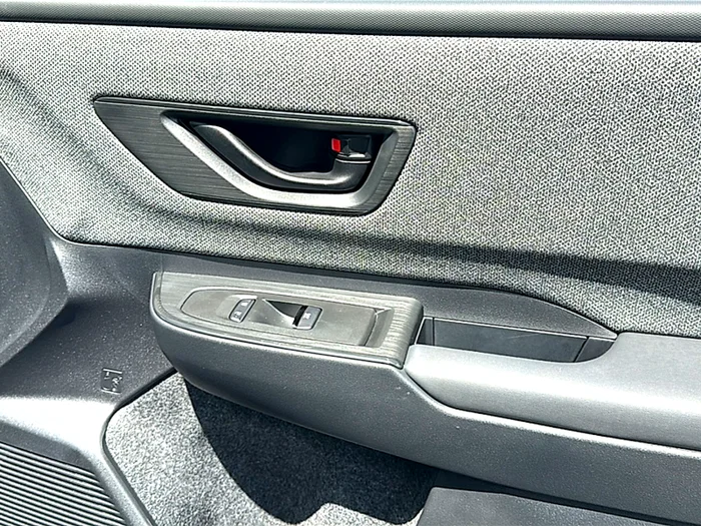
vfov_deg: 45.4
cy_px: 263
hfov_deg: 58.4
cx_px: 350
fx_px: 628
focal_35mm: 31
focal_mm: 6.86
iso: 80
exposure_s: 1/1098
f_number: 1.78
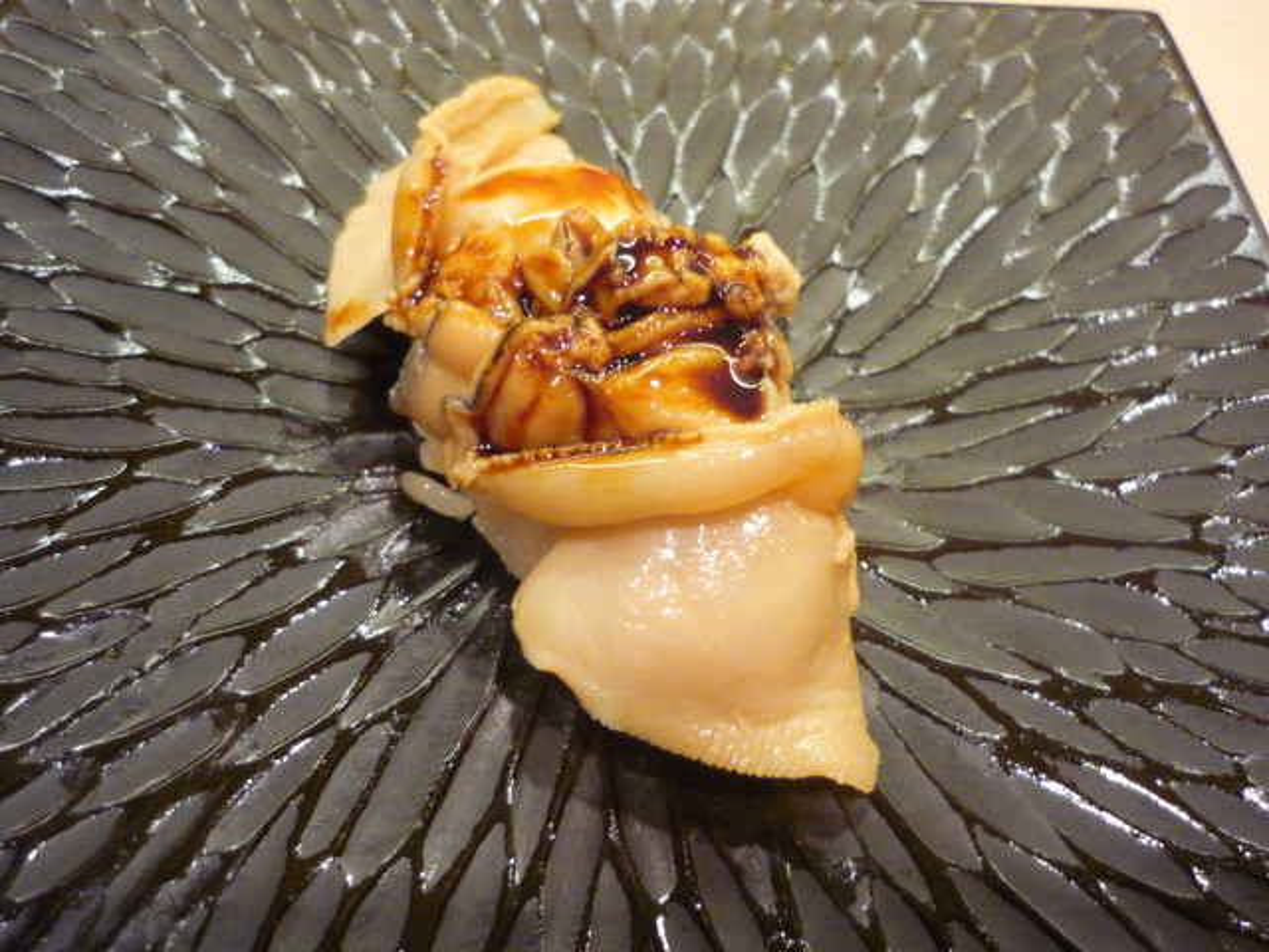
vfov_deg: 42.9
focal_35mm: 33
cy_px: 476
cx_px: 634
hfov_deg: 55.4
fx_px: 1210
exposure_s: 1/13
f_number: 2.8
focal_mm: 5.5
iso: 400
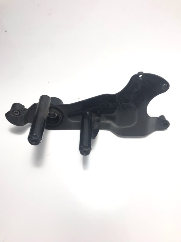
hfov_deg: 49.7
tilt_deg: -64.9
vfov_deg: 63.4
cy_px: 121
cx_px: 90
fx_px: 195
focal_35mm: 28
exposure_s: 1/60
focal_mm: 3.99
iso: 20
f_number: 1.8
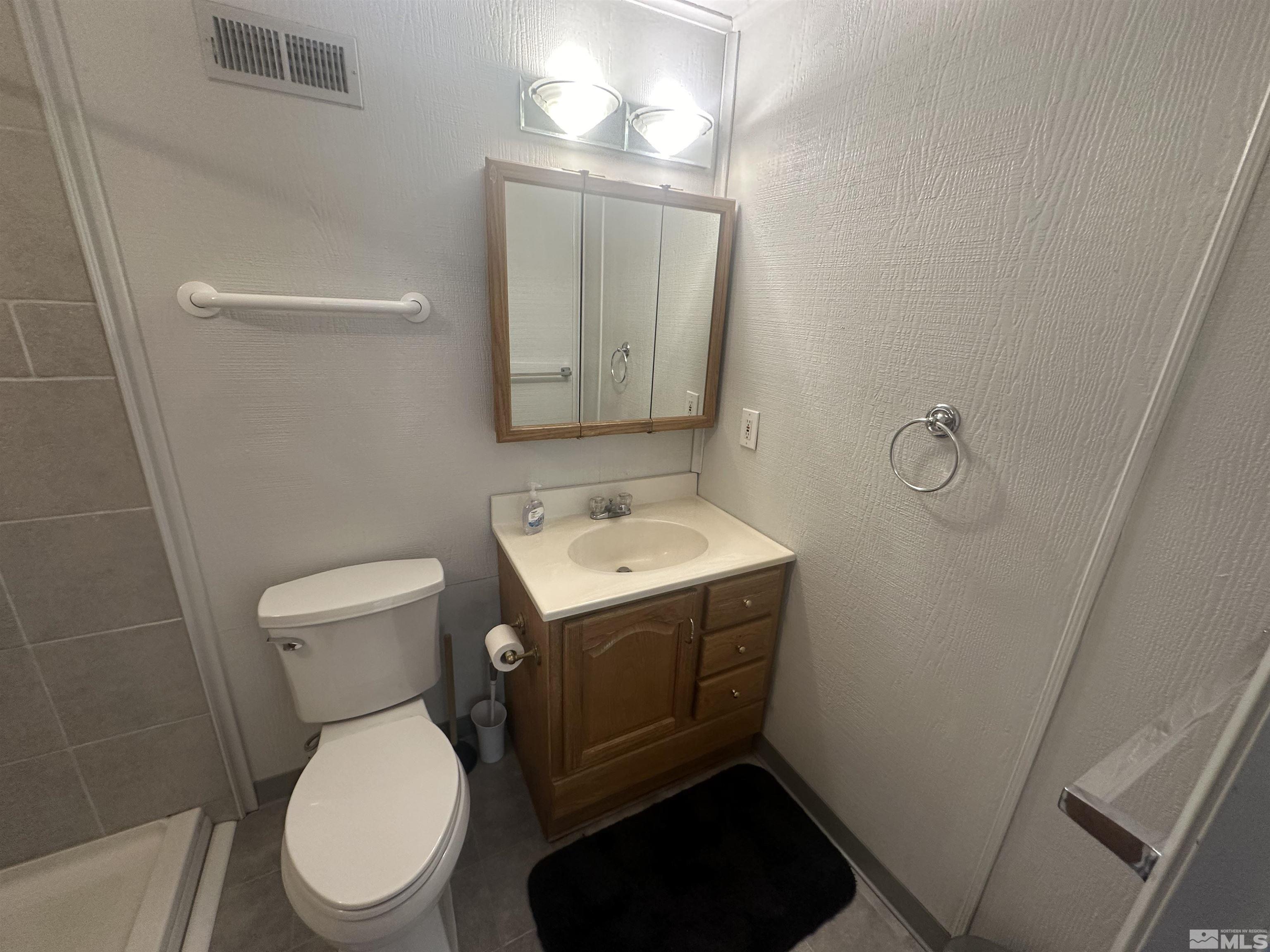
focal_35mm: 14
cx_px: 635
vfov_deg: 85.7
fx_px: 514
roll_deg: -3.1
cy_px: 476
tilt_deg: -19.1
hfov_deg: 102.1
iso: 200
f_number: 2.2
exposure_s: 1/60
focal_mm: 2.22
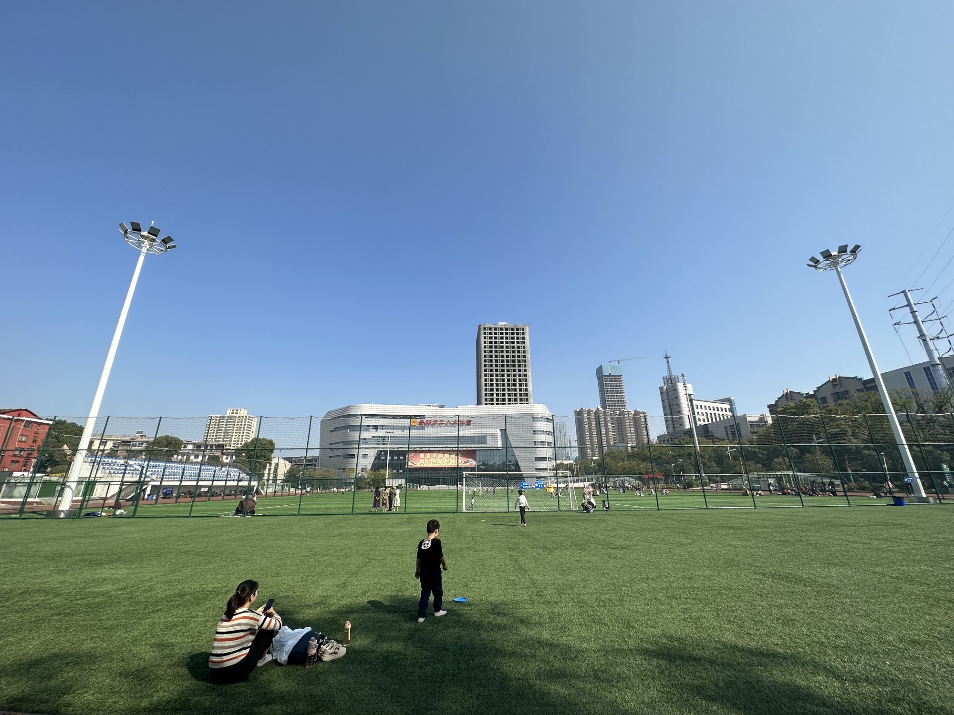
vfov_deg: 85.7
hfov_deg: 102.1
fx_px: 386
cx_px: 477
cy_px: 358
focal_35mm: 14
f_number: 2.2
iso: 50
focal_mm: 2.22
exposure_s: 1/2353
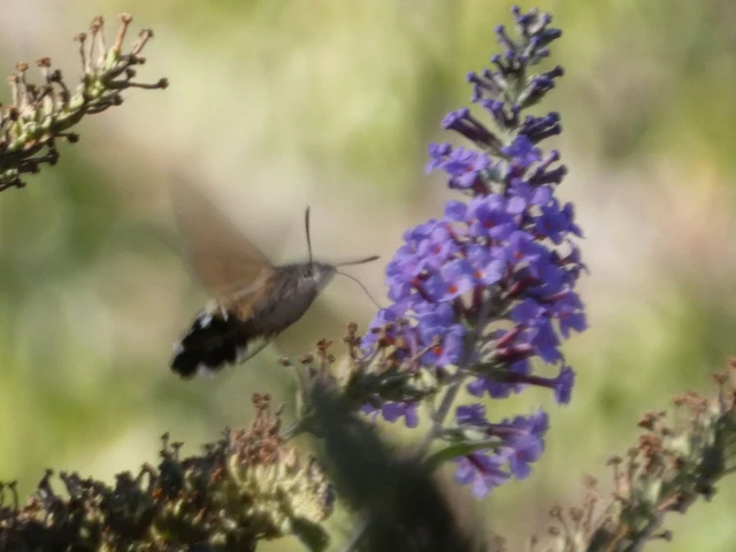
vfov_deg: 2.2
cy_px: 276
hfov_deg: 2.9
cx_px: 368
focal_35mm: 681
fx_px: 14479
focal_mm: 121.9
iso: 160
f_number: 5.6
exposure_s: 1/100
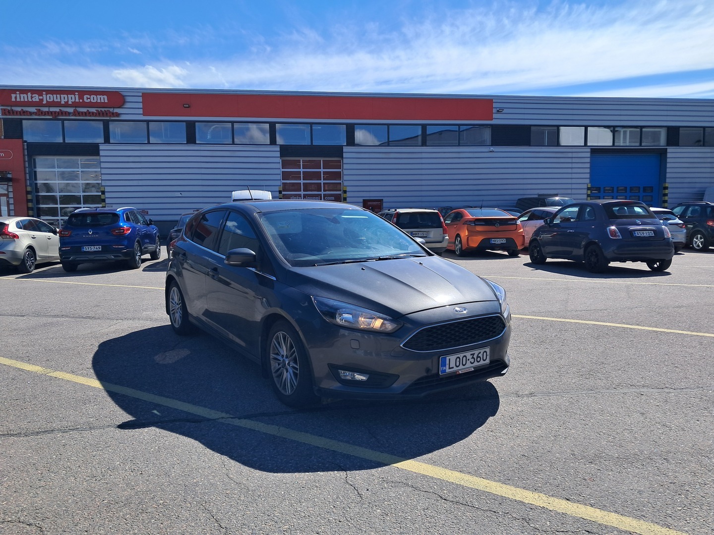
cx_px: 357
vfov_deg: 51.4
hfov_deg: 65.3
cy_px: 268
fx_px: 557
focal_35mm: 27
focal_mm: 4
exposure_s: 1/1212
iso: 50
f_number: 1.8
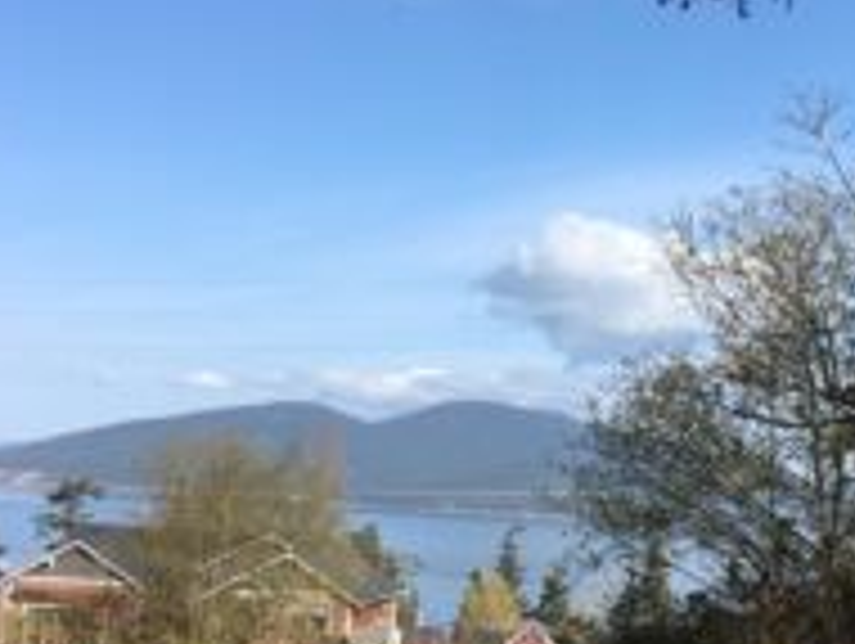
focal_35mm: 61
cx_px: 634
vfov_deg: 24.1
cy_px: 306
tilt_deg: +7.0
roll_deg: -2.5
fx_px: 1509
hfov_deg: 31.1
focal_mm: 4.15
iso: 25
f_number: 2.2
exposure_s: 1/1374
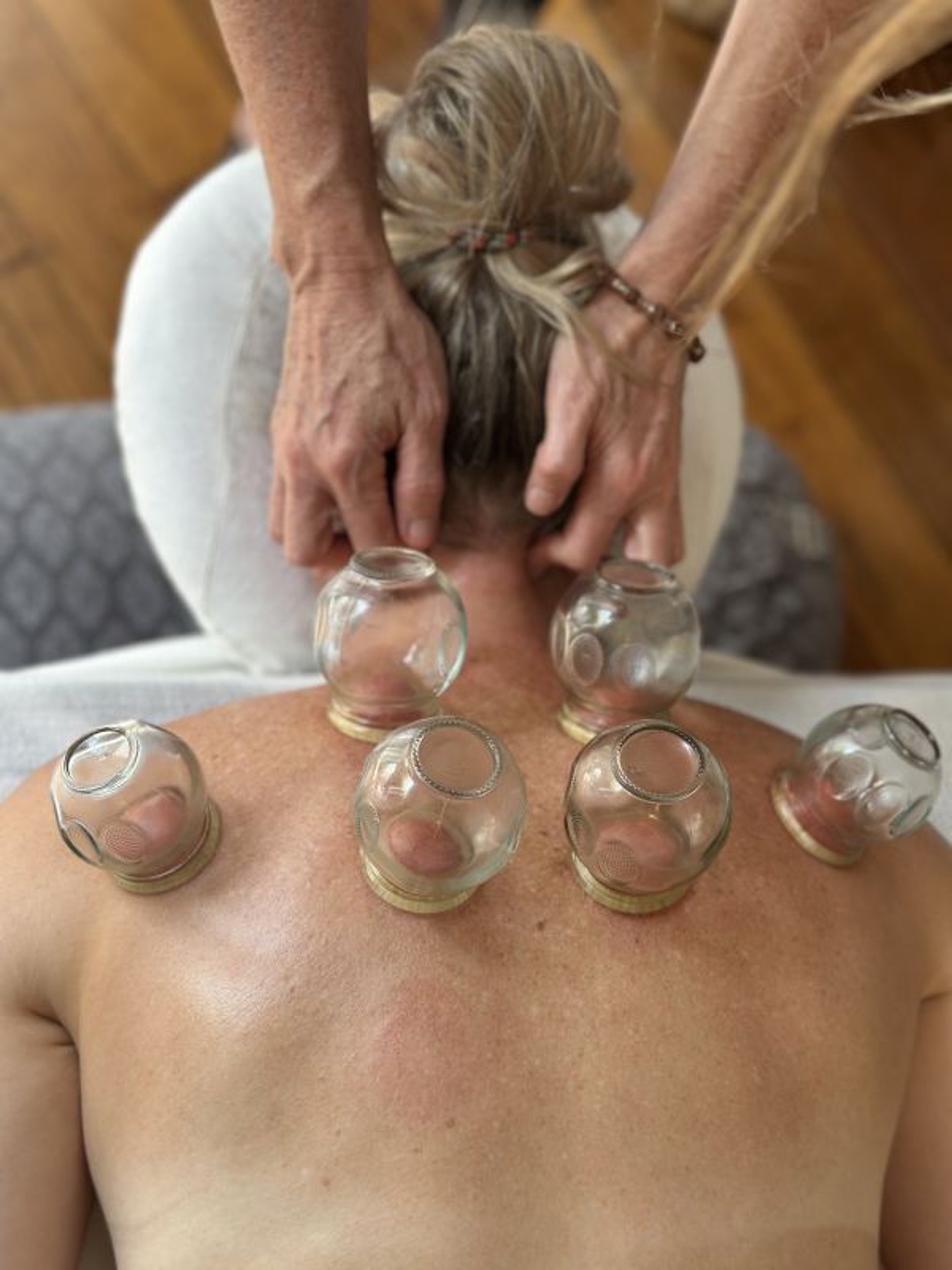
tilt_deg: -70.7
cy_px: 635
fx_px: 1760
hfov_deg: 30.3
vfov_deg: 39.7
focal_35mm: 48
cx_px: 476
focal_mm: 6.86
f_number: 1.78
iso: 100
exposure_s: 1/100
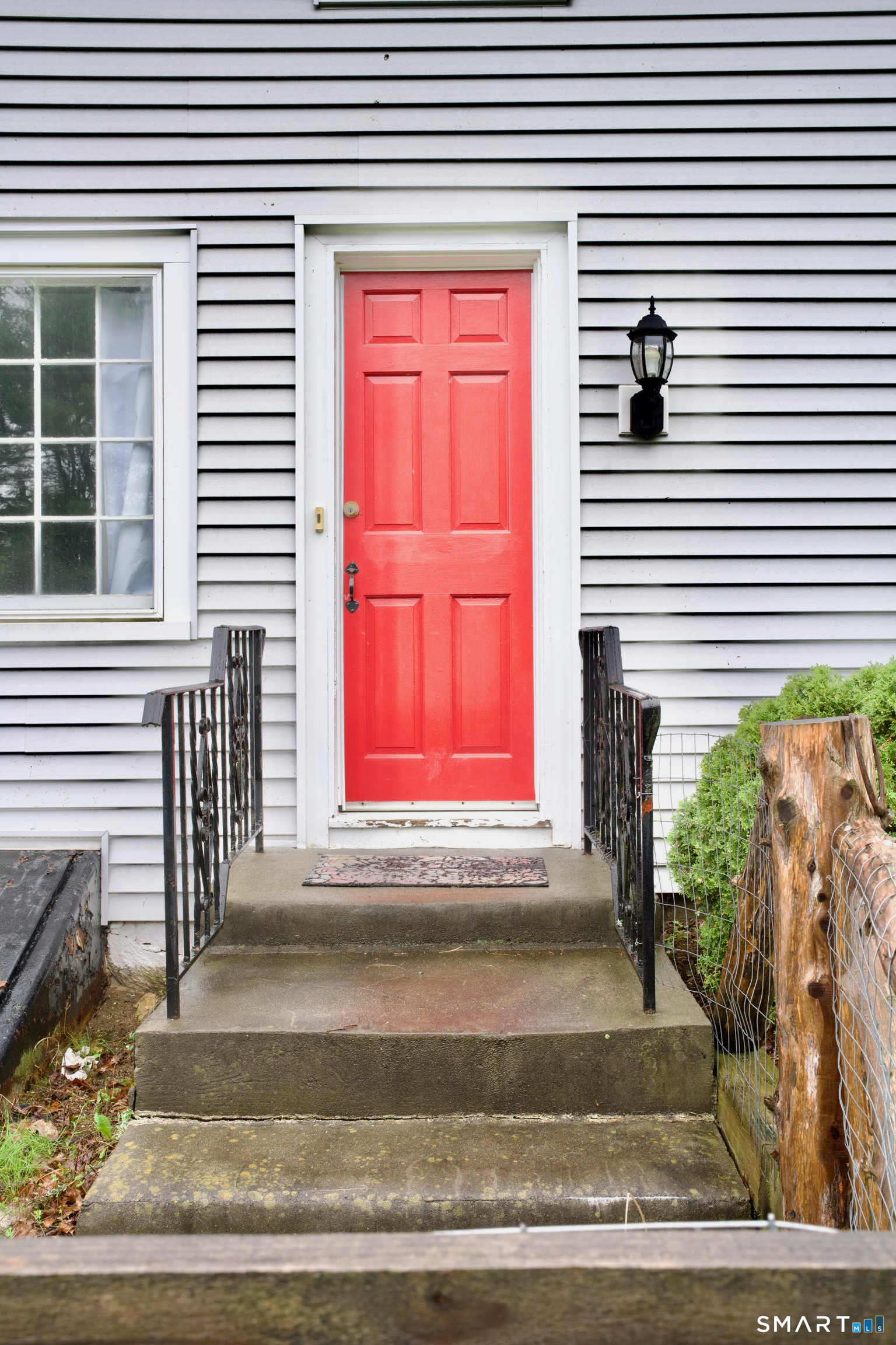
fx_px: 1307
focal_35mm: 35
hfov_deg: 37.9
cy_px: 672
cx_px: 448
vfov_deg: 54.4
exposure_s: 1/25
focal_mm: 35
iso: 100
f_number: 13
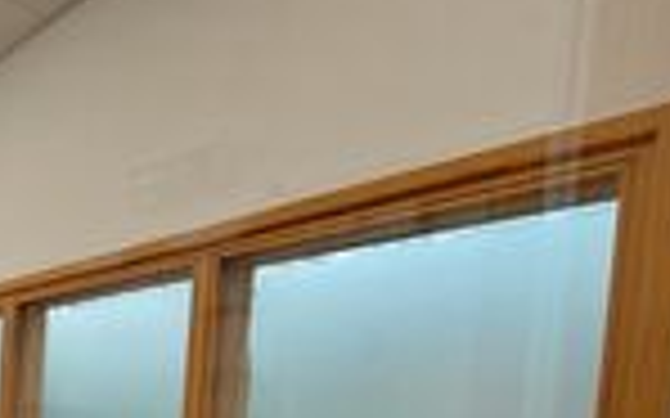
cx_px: -58
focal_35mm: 37
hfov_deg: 42.2
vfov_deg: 29.6
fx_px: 675
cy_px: 499
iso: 80
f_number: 2.2
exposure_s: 1/60
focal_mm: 1.74
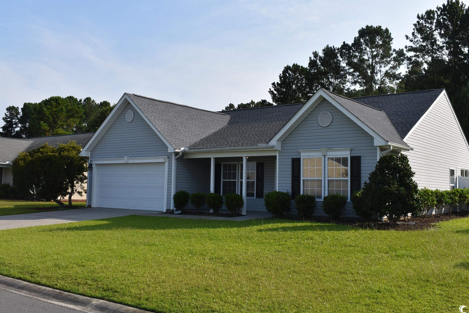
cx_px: 239
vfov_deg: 34.2
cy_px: 144
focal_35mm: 39
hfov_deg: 49.5
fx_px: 508
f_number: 10
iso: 100
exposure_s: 1/200
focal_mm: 24
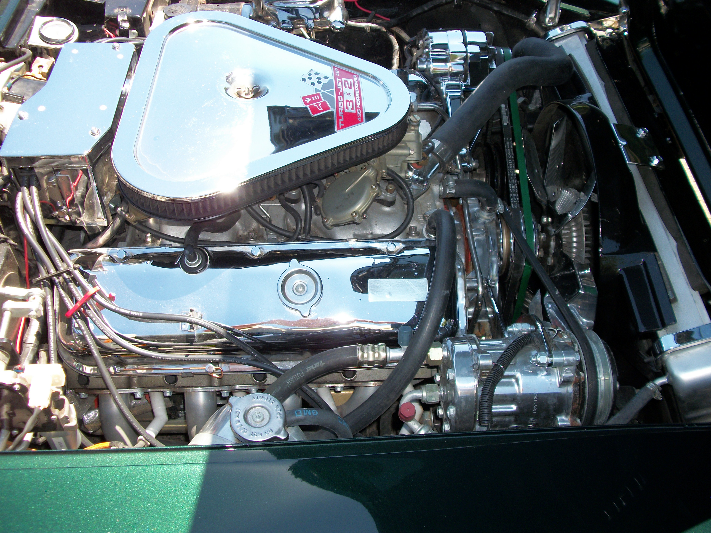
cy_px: 266
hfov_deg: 56.8
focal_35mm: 32
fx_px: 657
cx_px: 356
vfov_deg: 44.2
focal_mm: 5.7
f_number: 2.9
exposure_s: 1/320
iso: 80
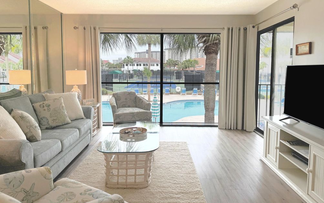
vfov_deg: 47.4
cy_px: 85
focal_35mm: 26
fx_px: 230
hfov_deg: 70.4
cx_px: 160
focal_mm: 6.76
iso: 80
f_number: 1.78
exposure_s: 1/980
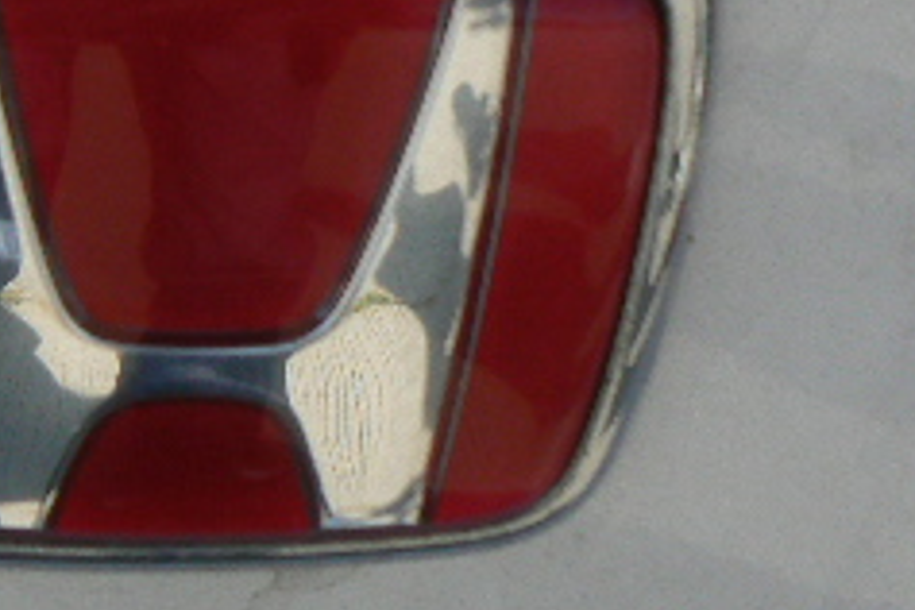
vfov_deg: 13.2
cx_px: 154
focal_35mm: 101
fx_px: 2567
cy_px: -116
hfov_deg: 19.9
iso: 80
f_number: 5.6
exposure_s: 1/320
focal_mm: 6
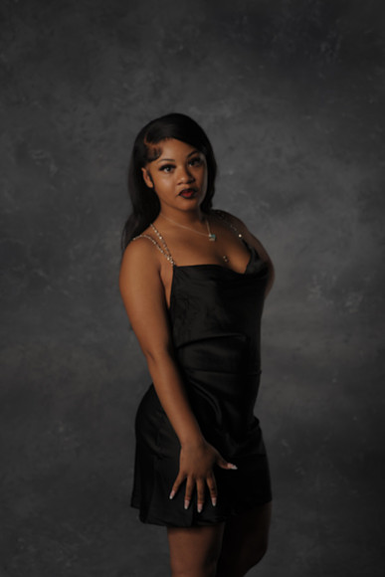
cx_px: 192
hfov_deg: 16.1
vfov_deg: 23.9
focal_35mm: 85
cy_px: 288
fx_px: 1363
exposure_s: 1/90
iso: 100
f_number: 9.5
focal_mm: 85
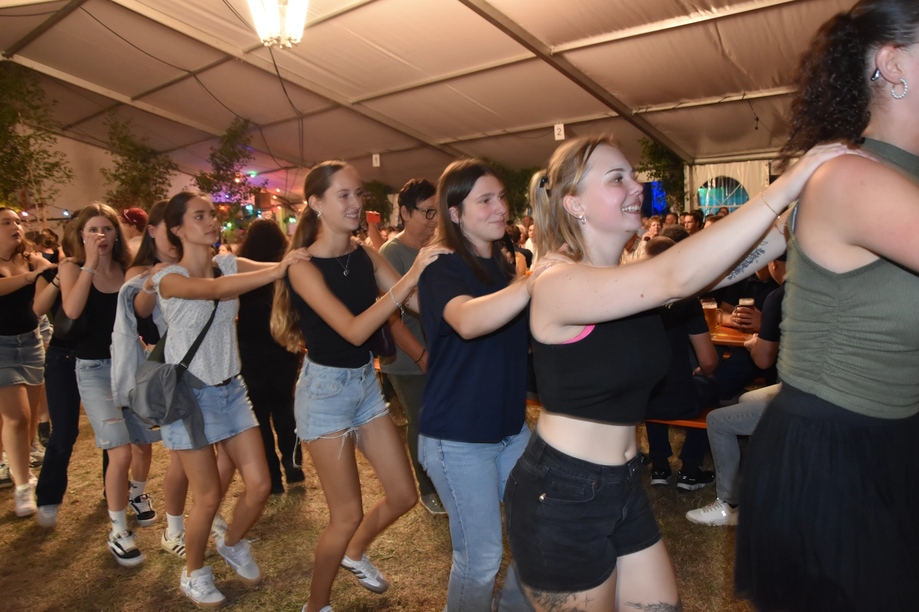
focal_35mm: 27
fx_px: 689
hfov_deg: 67.4
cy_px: 306
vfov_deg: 47.9
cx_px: 460
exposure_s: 1/60
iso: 1400
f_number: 3.5
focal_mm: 18
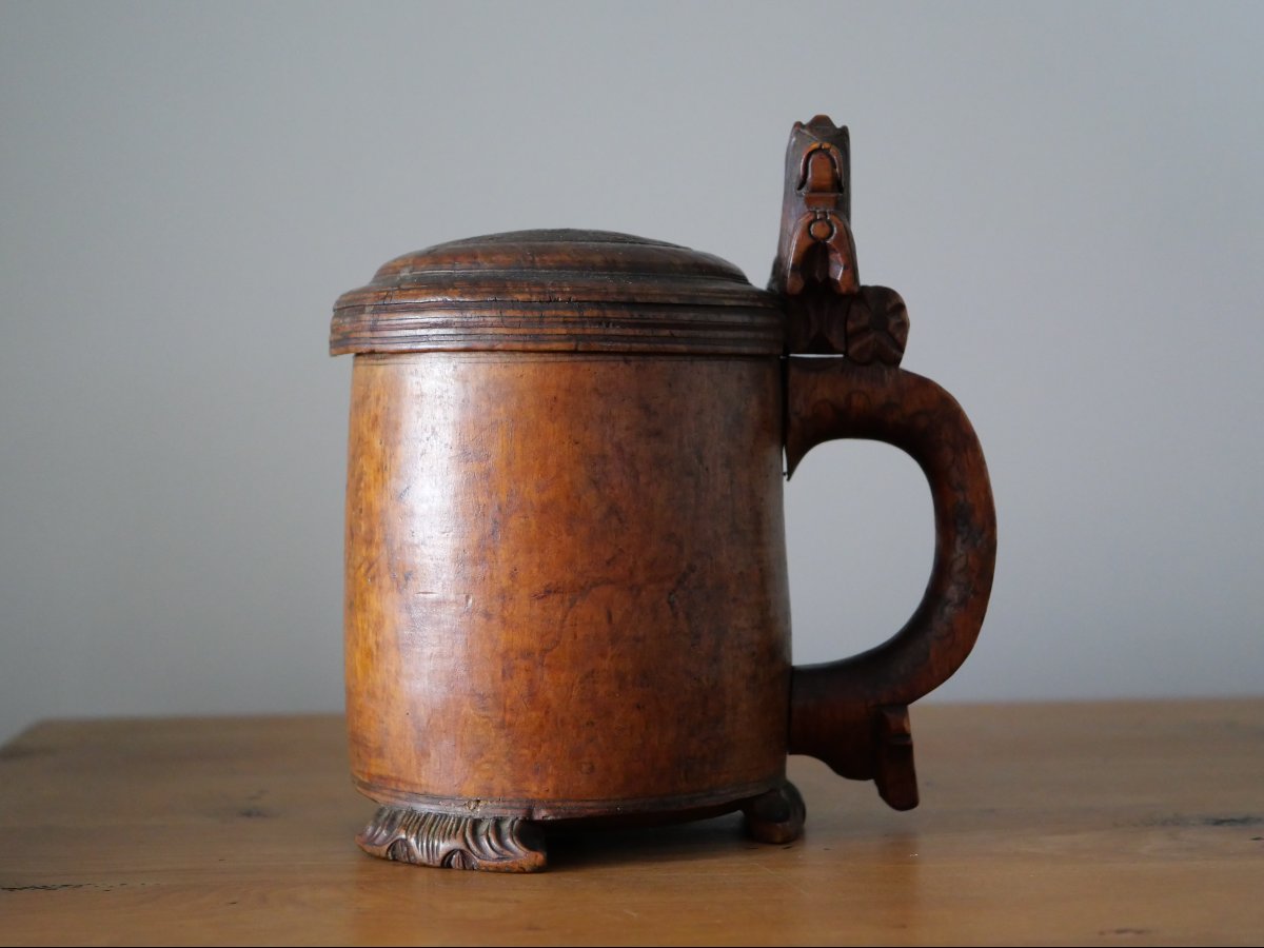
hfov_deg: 32.2
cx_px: 632
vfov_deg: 24.4
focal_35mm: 60
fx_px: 2191
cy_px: 474
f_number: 2.8
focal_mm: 30
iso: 3200
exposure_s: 1/60
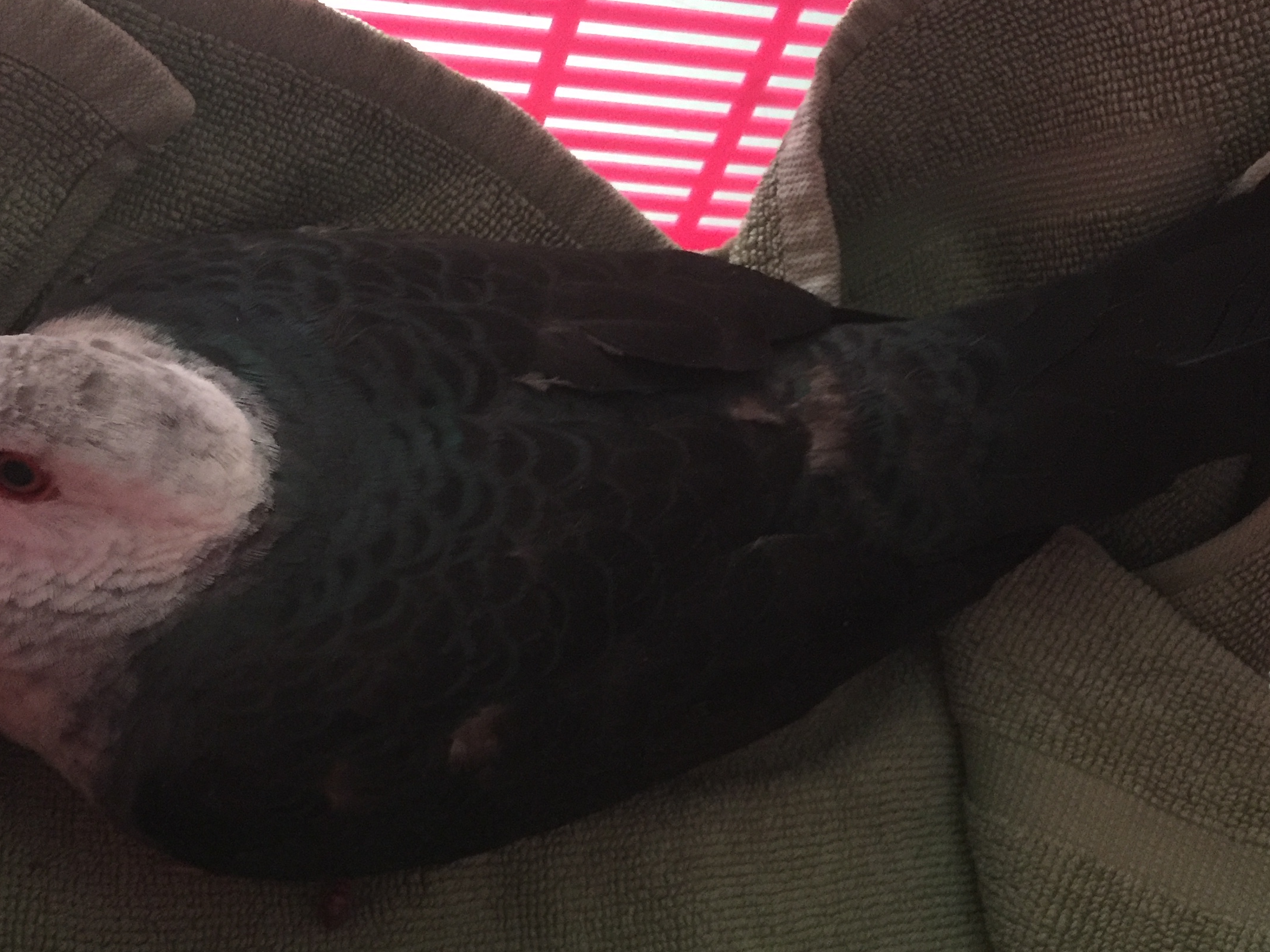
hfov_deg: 42.9
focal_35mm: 44
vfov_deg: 32.7
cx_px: 554
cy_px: 611
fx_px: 1614
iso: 160
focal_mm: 4.15
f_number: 2.2
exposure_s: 1/4
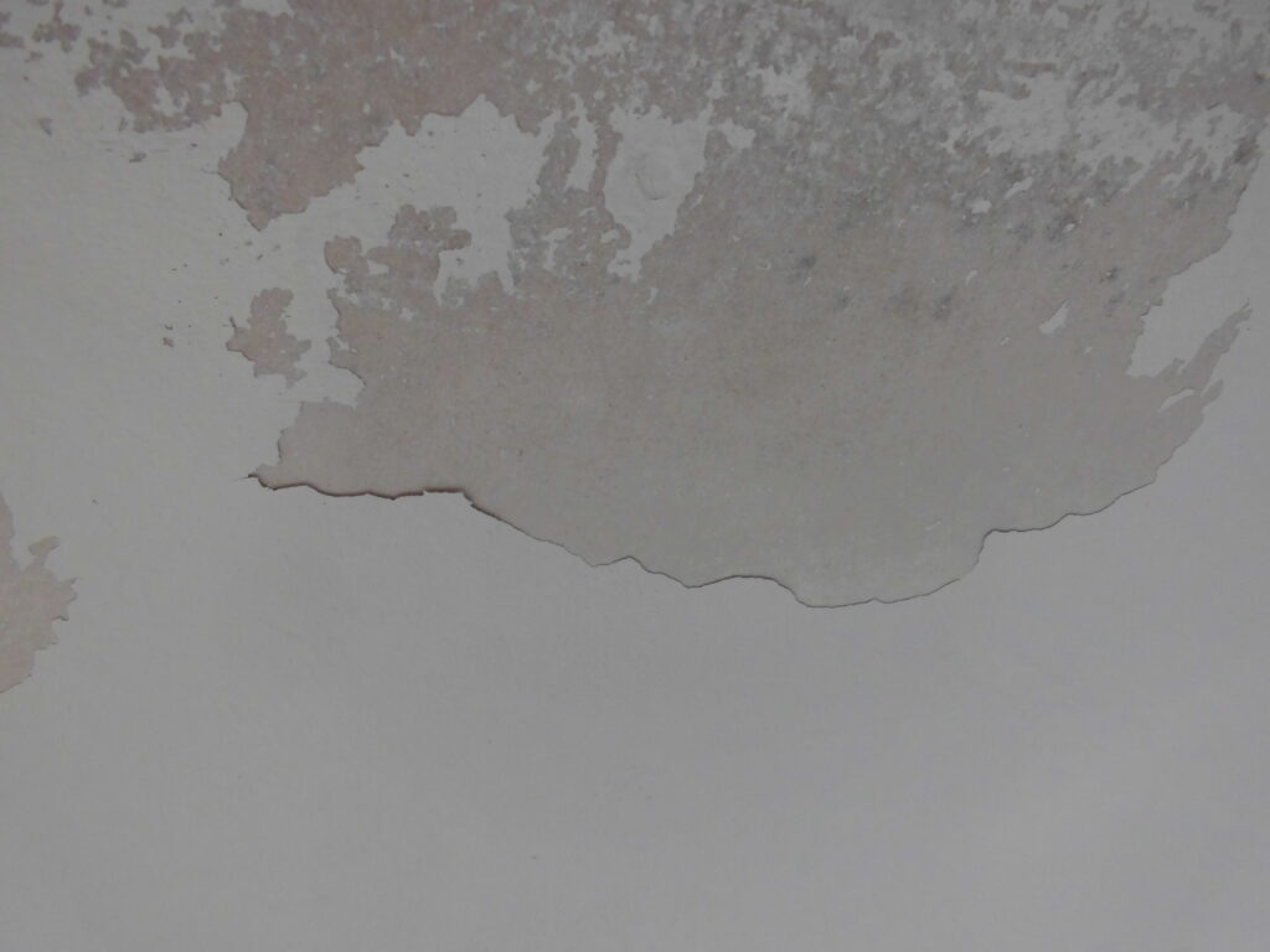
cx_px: 635
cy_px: 476
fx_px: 954
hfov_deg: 67.3
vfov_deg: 53.1
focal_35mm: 26
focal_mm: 4.6
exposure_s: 1/250
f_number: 3.5
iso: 100
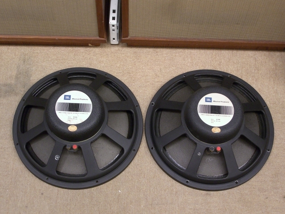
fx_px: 560
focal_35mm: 68
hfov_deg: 28.6
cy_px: 107
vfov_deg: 21.6
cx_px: 142
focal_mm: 14.2
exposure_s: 1/13
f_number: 4
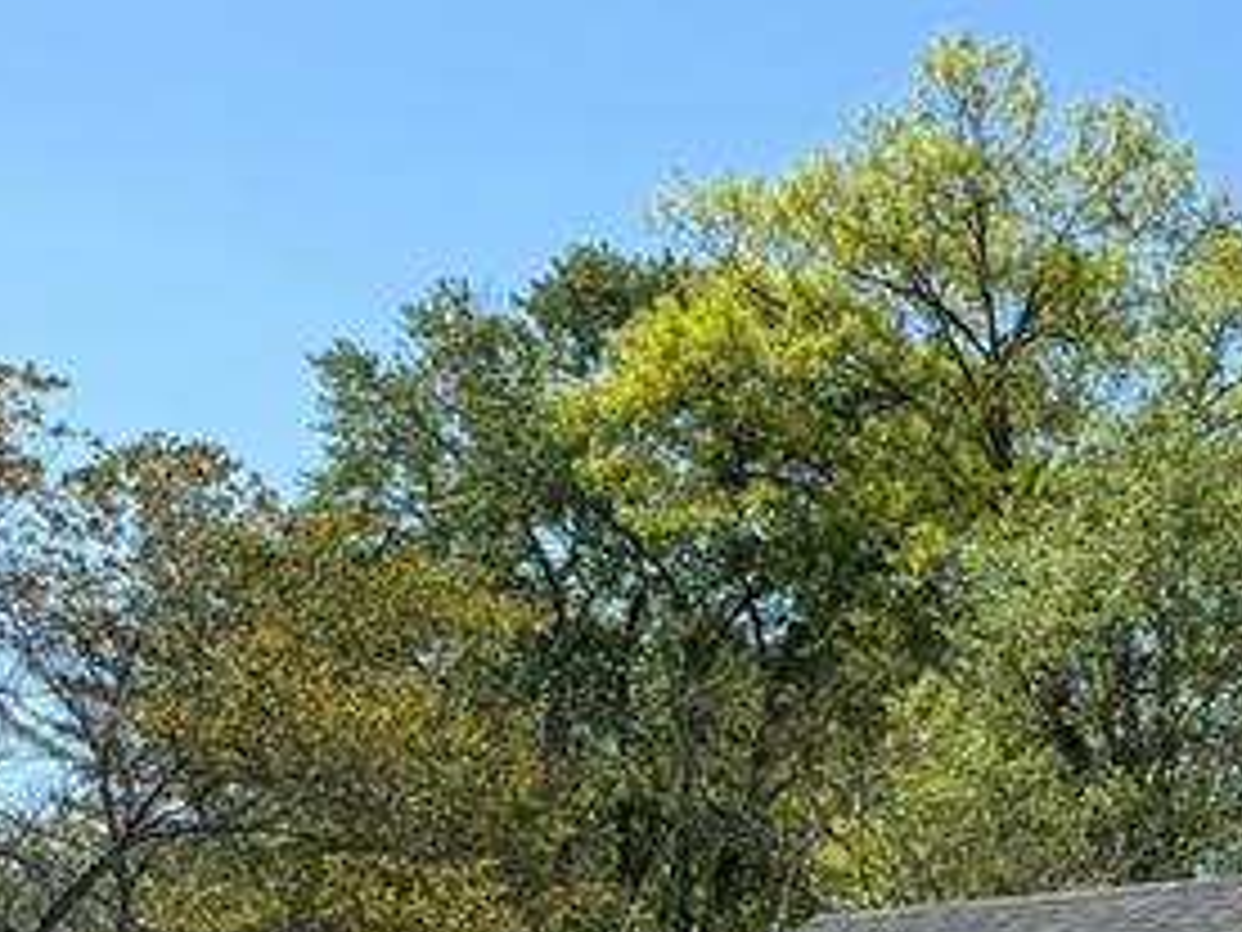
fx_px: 3193
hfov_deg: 19.0
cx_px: 1917
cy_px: 1364
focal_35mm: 89
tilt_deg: -1.1
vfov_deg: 15.4
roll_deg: +0.8
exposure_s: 1/3279
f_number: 1.78
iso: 80
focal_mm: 6.76
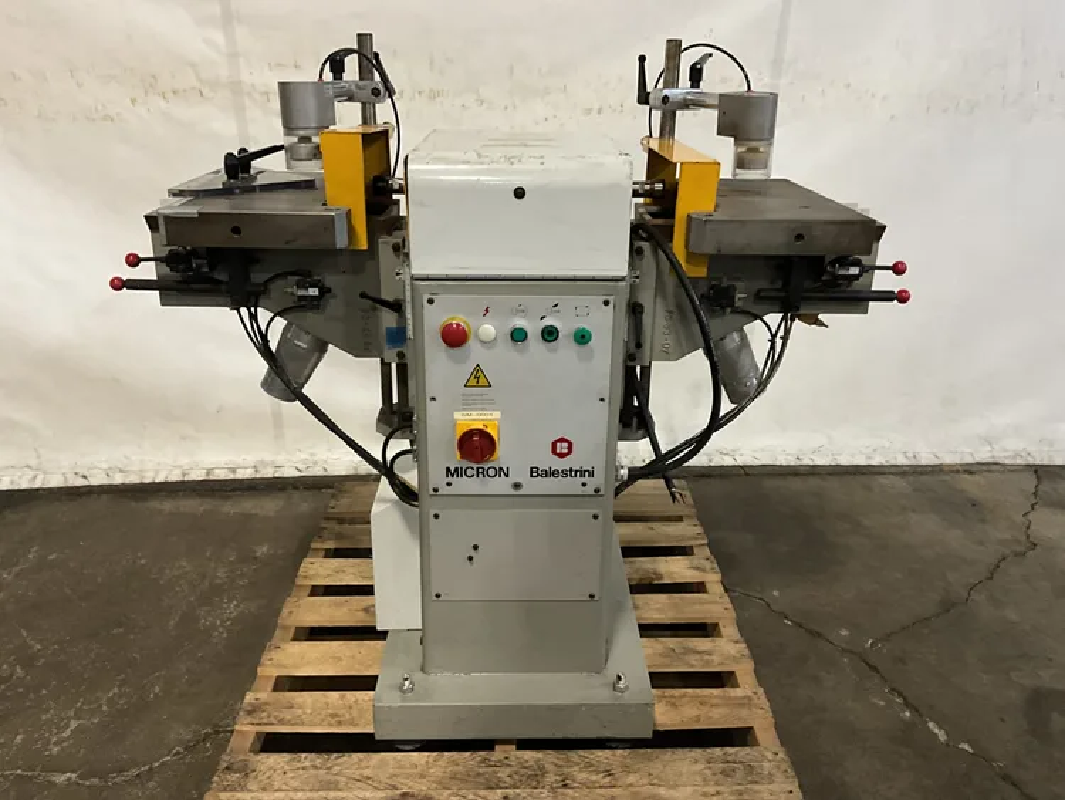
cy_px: 400
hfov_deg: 61.6
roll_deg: -0.2
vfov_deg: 48.3
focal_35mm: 29
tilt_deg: -21.9
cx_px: 532
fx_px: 893
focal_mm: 3
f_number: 1.8
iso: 320
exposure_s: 1/49
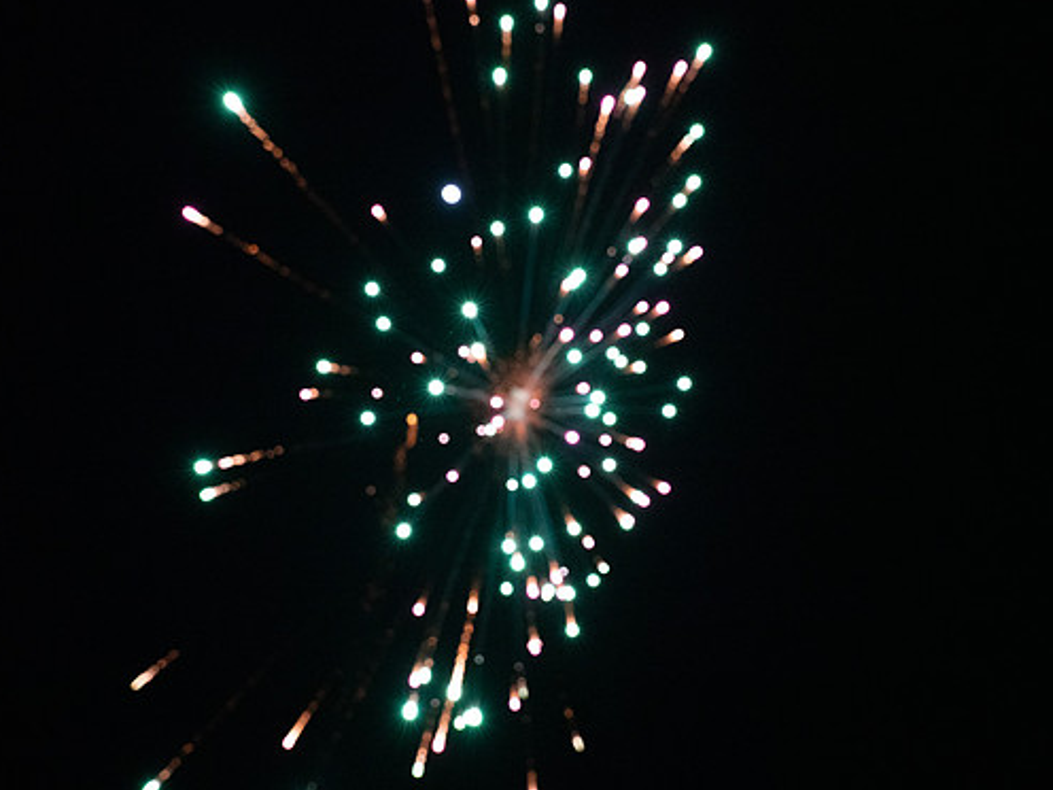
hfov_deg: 65.3
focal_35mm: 27
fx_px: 821
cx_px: 499
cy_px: 402
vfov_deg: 51.4
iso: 12800
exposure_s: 1/125
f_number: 4
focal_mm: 24
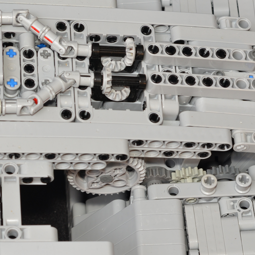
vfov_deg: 10.3
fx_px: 1408
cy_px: 60
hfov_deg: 10.3
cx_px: 27
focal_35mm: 169
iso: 200
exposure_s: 1/60
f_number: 8
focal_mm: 50
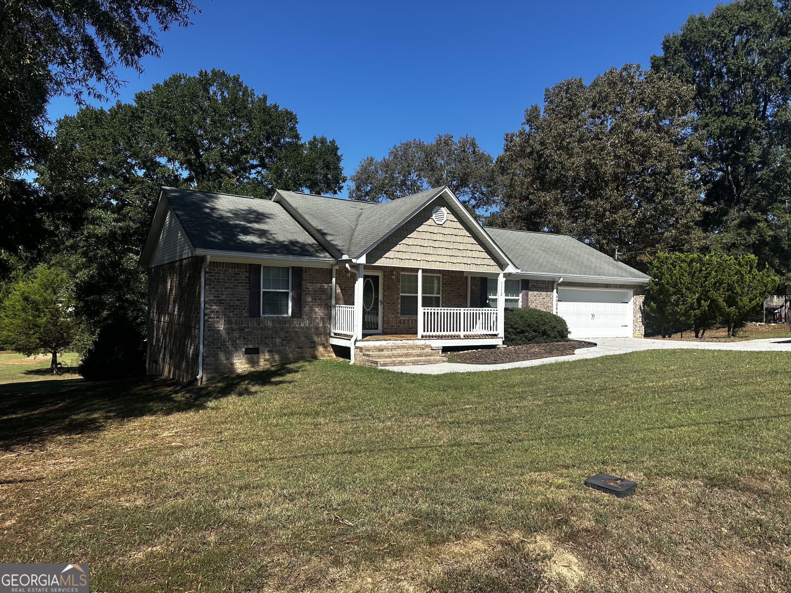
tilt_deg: +0.3
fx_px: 548
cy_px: 296
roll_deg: -1.4
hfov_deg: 71.6
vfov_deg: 56.8
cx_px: 396
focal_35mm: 24
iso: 80
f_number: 1.78
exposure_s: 1/3155
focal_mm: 6.86
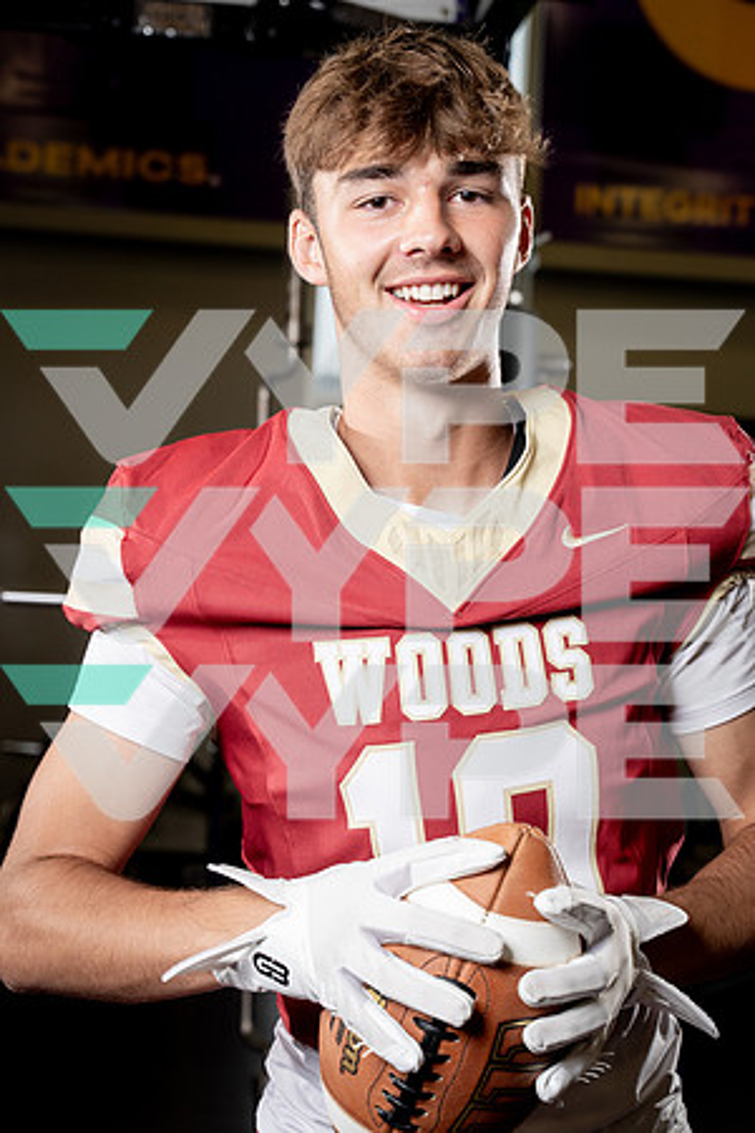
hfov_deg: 19.7
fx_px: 2170
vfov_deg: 29.2
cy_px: 566
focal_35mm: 69
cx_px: 378
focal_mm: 69
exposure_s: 1/250
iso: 640
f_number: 5.6
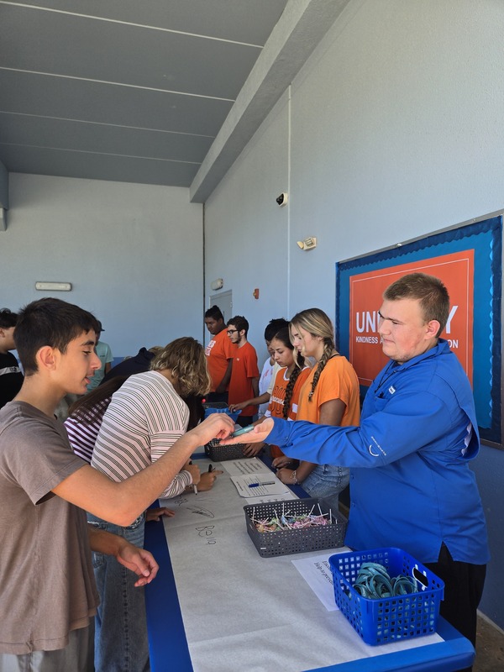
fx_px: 446
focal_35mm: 23
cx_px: 252
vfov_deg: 73.9
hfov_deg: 58.9
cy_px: 336
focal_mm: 5.4
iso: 25
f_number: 1.8
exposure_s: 1/194
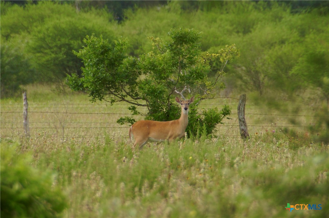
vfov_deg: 1.8
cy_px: 109
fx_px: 6846
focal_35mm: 750
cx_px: 164
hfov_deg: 2.8
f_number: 6.3
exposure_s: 1/400
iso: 160
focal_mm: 250
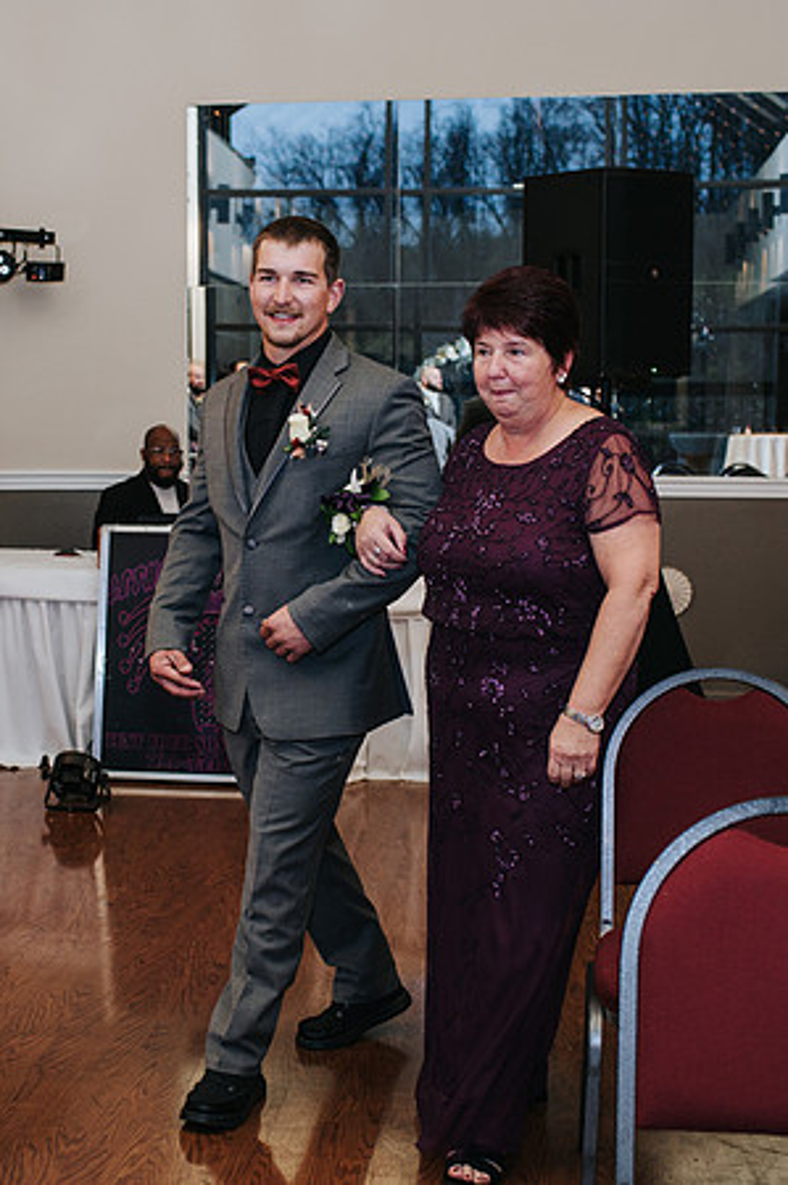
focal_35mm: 56
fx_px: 1834
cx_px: 232
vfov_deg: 35.8
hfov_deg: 24.1
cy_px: 562
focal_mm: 35
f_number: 3.2
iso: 800
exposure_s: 1/200
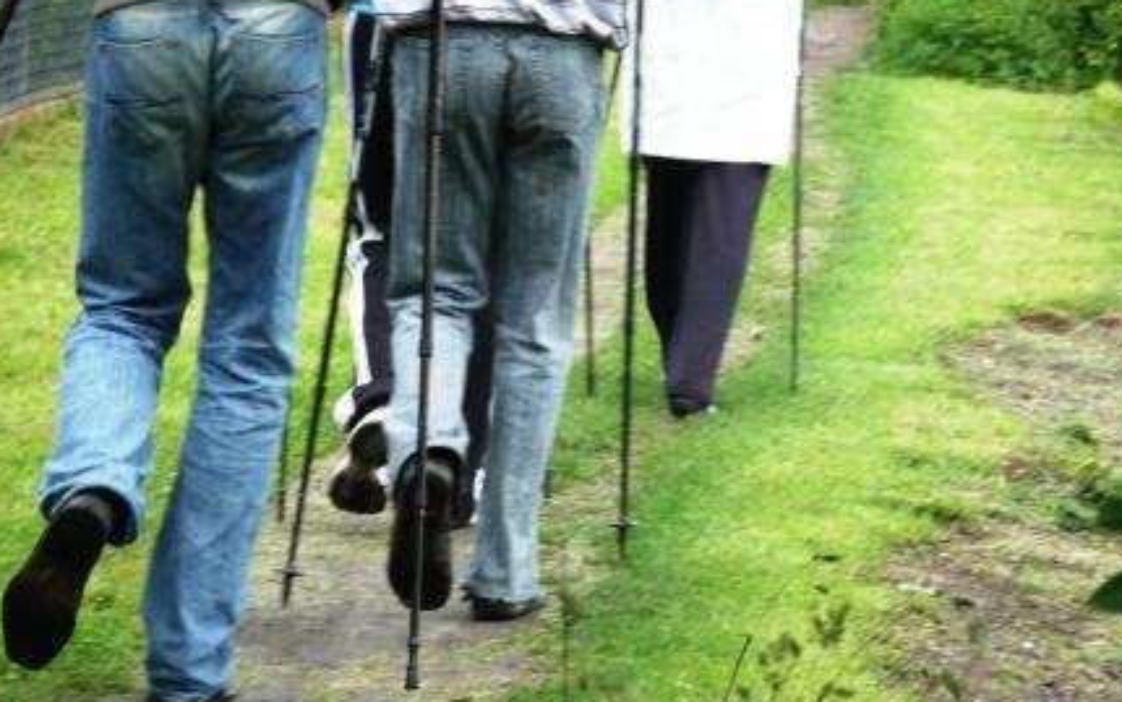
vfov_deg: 4.3
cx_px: 574
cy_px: 404
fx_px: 9451
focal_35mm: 309
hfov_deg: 6.8
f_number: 4.9
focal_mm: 47
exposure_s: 1/125
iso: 160
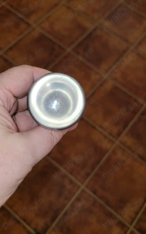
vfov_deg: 64.7
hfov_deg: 42.9
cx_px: 86
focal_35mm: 29
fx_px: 185
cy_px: 121
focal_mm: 7
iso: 100
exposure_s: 1/50
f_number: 1.8
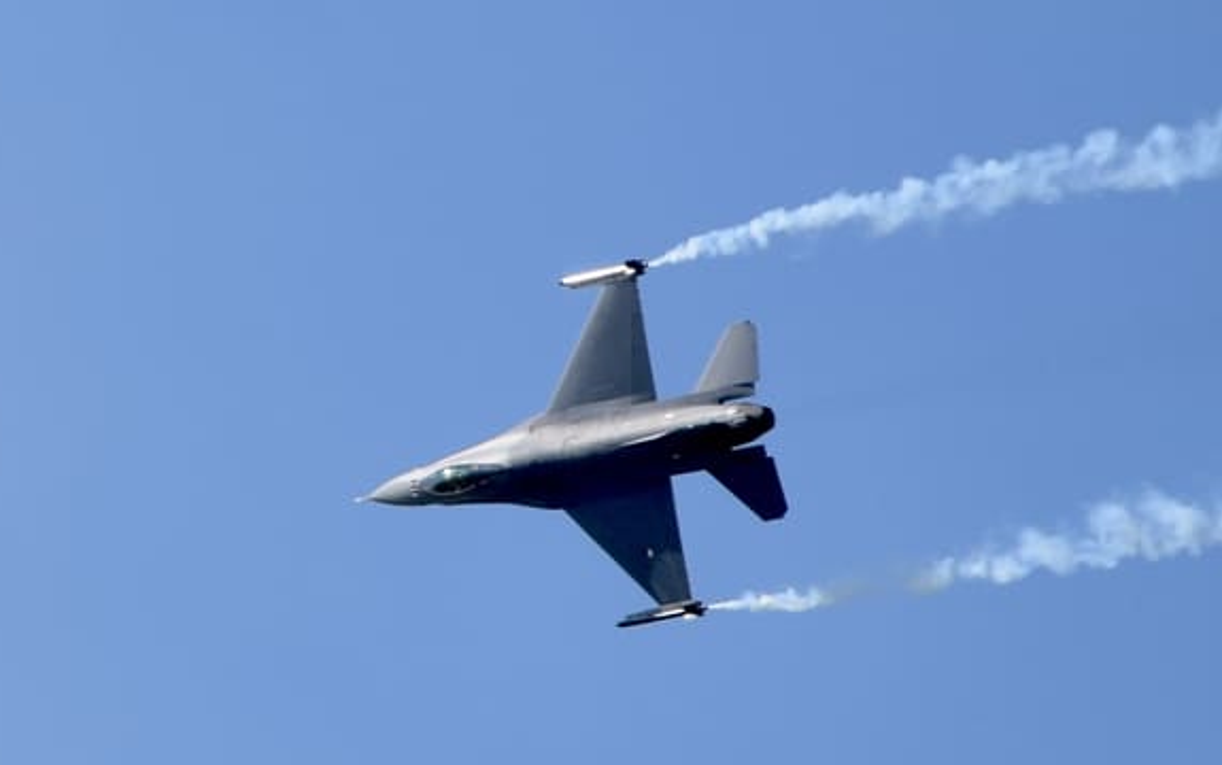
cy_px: 386
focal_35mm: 179
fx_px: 5950
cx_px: 648
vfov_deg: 7.4
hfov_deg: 11.7
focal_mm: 105
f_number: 7.1
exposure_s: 1/800
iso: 200
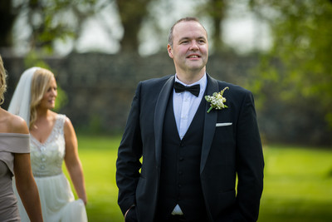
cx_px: 187
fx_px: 2076
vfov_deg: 6.1
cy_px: 97
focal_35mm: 225
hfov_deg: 9.1
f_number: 2.8
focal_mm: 200
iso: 100
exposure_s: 1/640
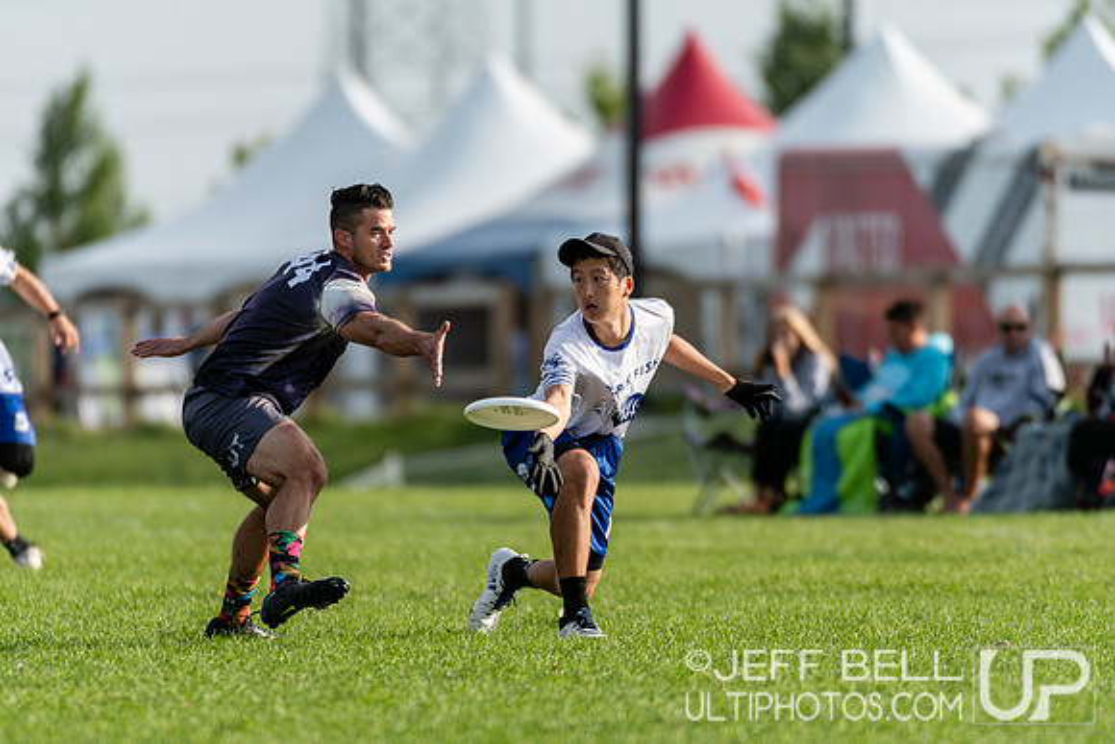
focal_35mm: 600
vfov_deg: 2.3
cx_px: 558
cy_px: 372
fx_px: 18587
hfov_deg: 3.4
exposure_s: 1/1600
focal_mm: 400
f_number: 4
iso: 250
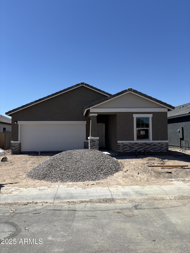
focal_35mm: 26
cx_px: 95
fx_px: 190
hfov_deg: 53.1
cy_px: 126
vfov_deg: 67.3
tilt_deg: +2.9
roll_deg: -0.8
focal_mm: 5.96
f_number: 1.6
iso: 50
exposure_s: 1/4854
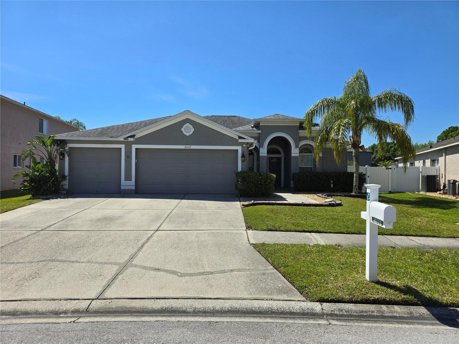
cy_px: 172
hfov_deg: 73.9
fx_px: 305
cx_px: 230
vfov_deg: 58.9
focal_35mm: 23
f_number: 1.7
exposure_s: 1/1157
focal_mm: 6.3
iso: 12
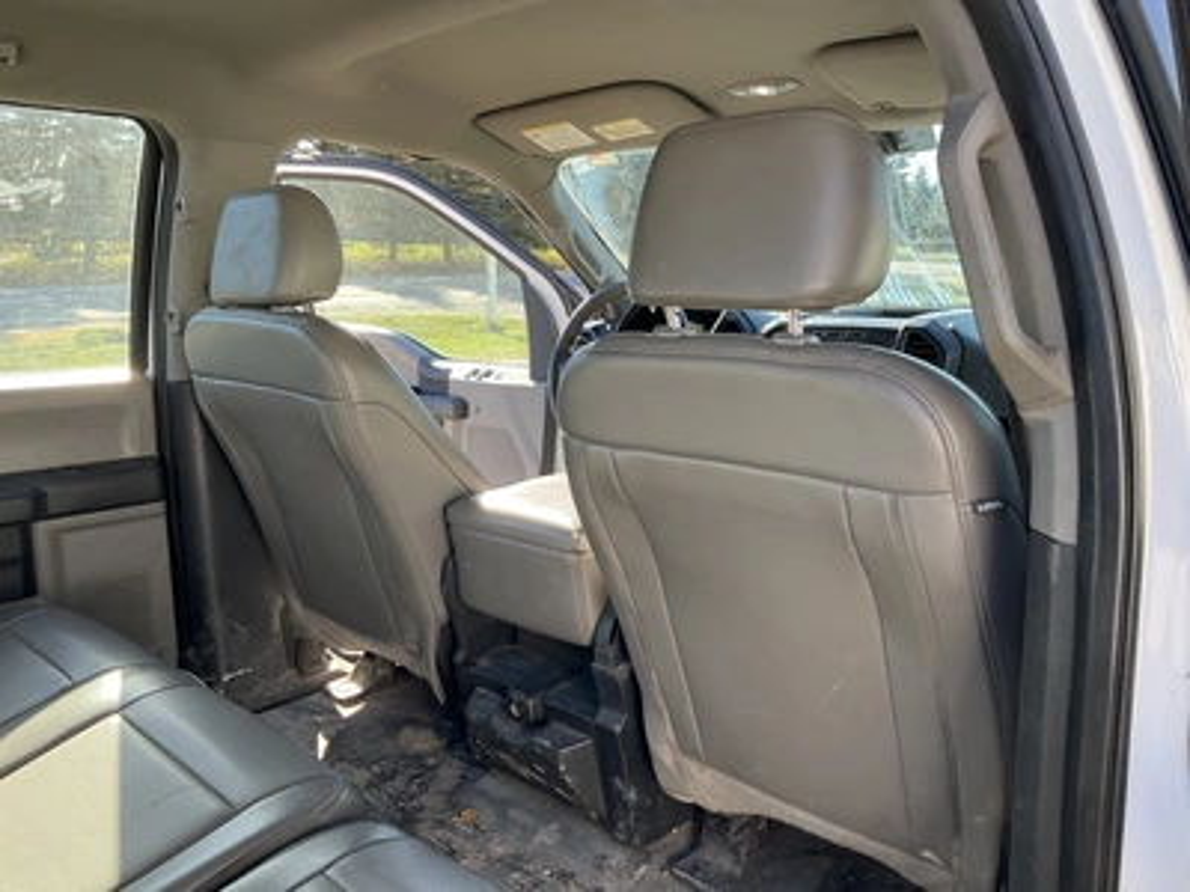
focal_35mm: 29
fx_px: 997
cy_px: 446
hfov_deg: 61.7
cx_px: 595
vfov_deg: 48.2
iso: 25
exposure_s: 1/132
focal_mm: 3
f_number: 1.8
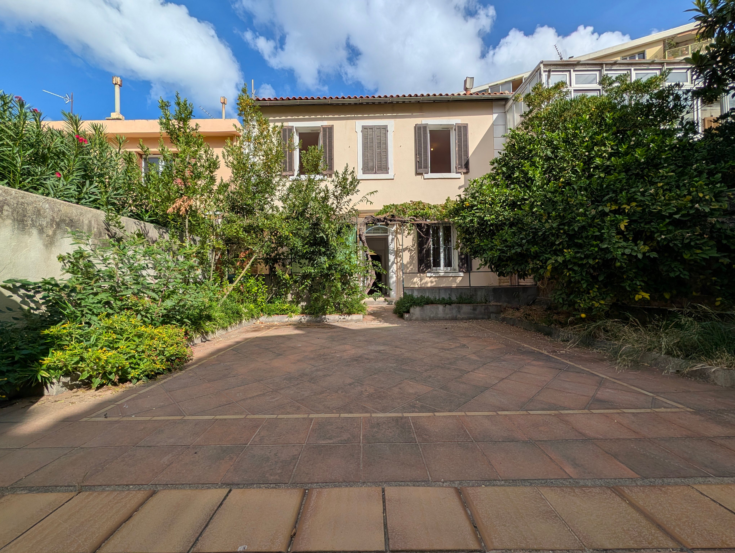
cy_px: 276
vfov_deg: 94.6
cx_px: 368
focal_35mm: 12
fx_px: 255
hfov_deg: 110.5
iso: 54
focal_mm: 2.02
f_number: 1.7
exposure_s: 1/5319
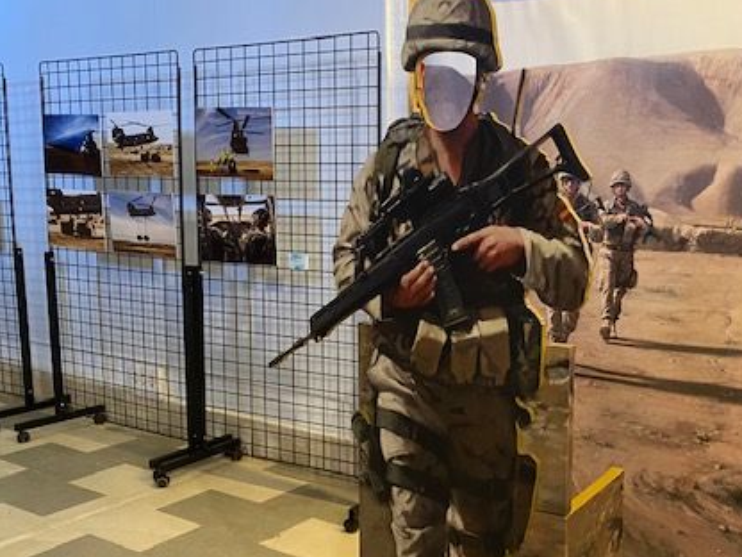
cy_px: 328
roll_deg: -0.1
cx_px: 467
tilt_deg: -10.2
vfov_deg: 35.9
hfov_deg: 46.4
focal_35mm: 40
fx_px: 857
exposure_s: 1/50
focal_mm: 4.25
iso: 250
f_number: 1.8
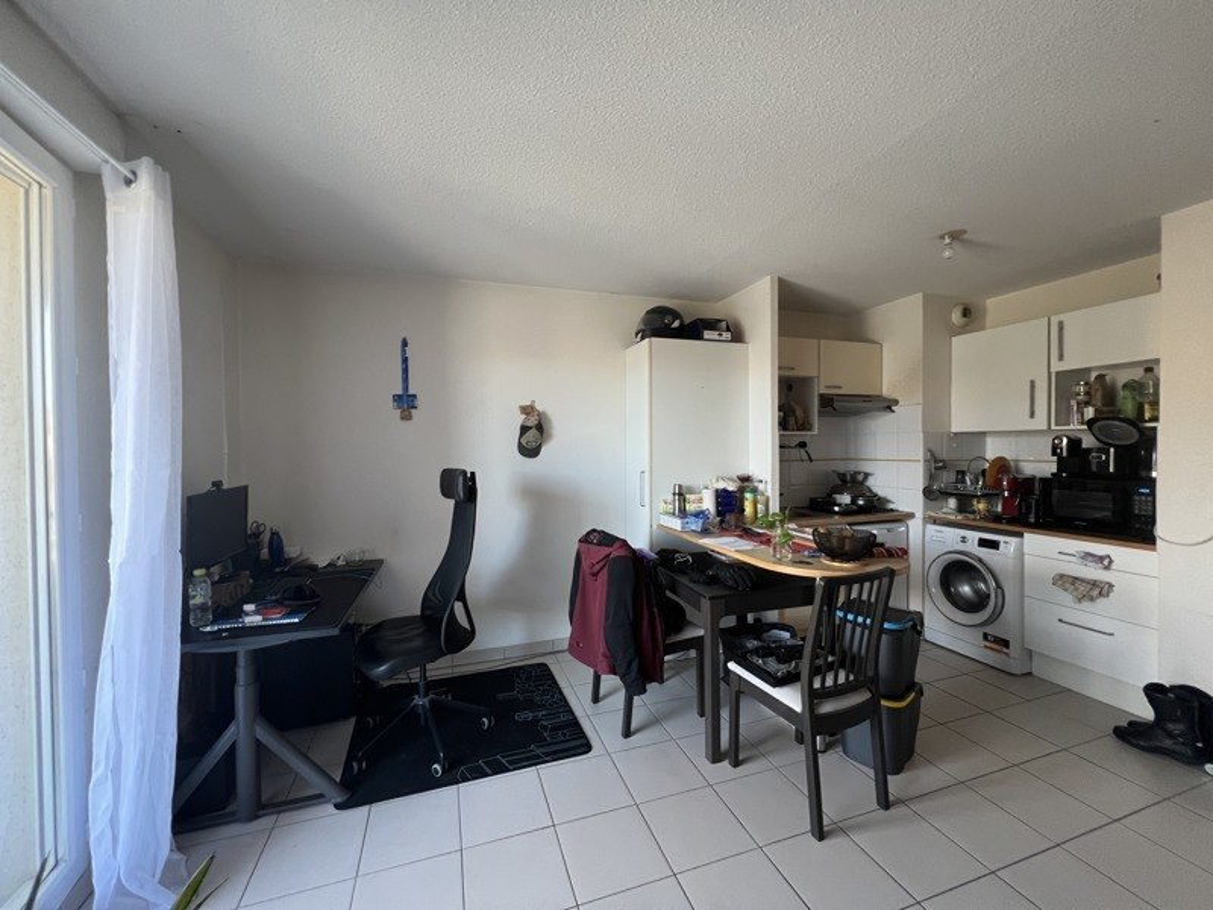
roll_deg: +0.9
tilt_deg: -0.6
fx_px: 456
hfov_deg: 106.2
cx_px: 606
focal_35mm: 13
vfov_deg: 89.9
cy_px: 455
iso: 250
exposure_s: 1/100
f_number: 1.8
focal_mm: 1.57
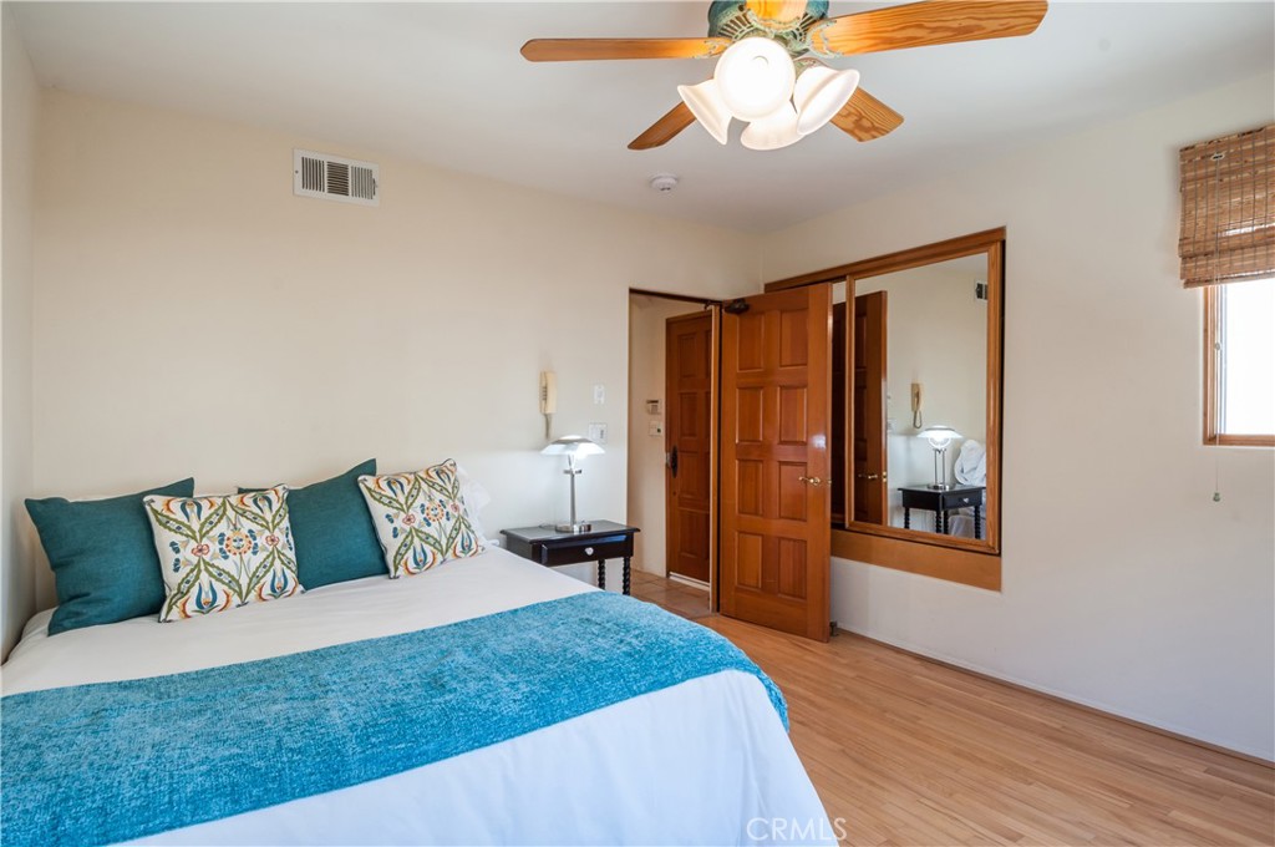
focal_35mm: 18
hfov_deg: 90.1
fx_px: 637
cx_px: 638
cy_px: 424
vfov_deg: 67.2
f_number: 13
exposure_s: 1/6
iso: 200
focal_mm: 12
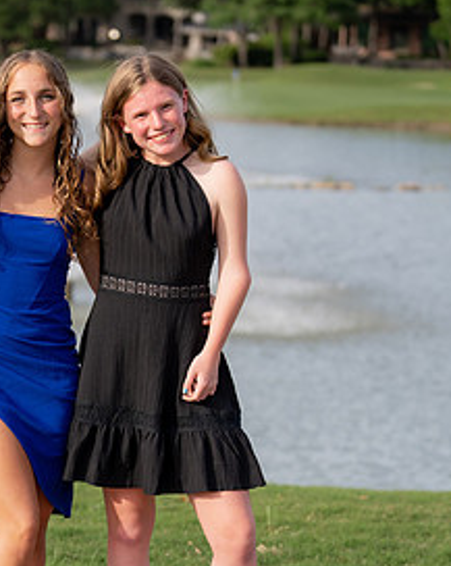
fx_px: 2390
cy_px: 391
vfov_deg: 13.5
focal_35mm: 143
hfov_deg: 10.7
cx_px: 54
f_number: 2.8
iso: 100
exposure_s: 1/1000
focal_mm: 70
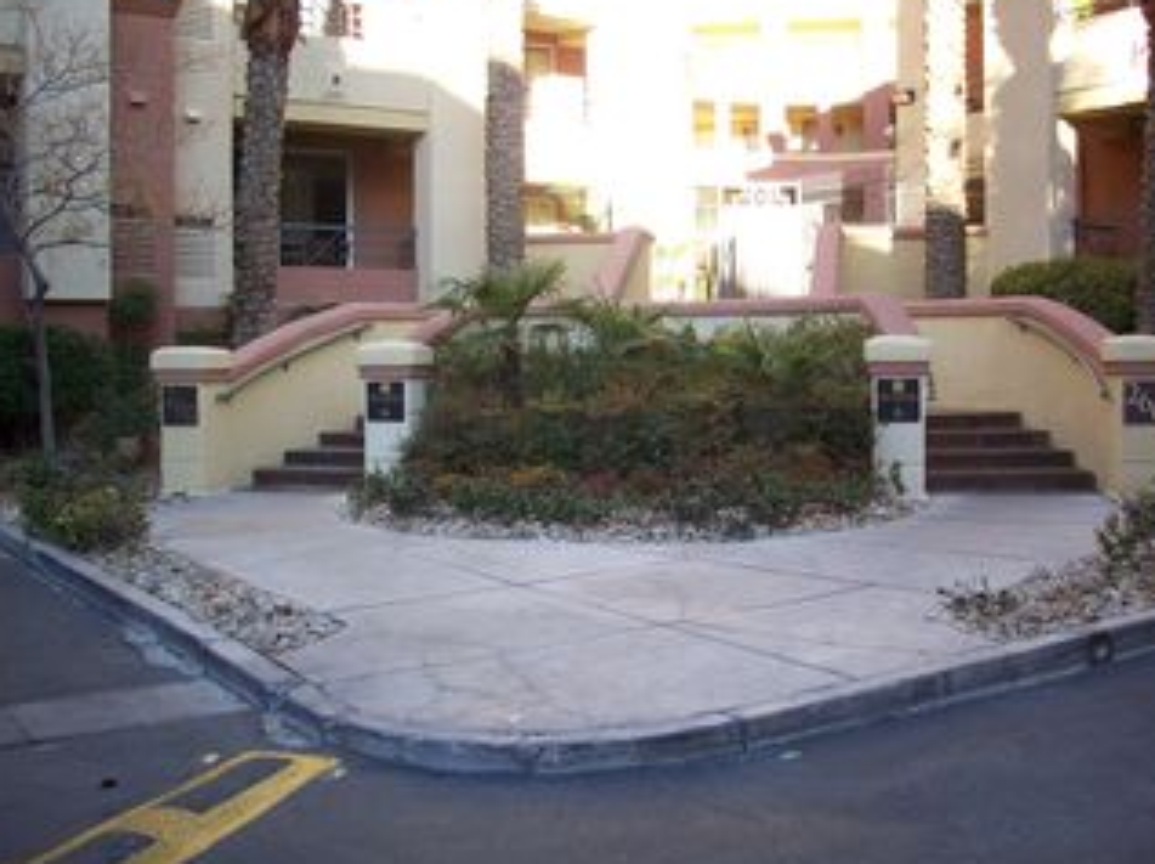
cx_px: 656
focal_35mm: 43
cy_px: 448
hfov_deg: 43.8
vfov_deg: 33.5
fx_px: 1433
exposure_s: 1/132
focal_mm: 6.2
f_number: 2.8
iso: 80
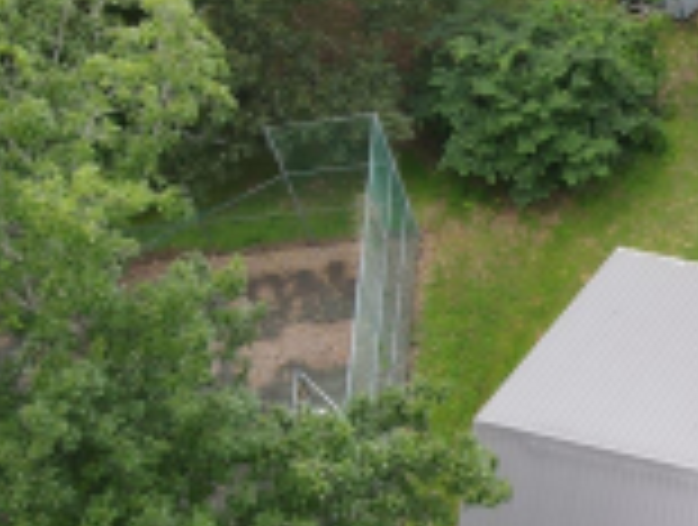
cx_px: 1020
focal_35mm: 103
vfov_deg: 14.3
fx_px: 2082
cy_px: 432
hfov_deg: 17.3
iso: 110
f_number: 2.8
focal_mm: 4.5
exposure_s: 1/90
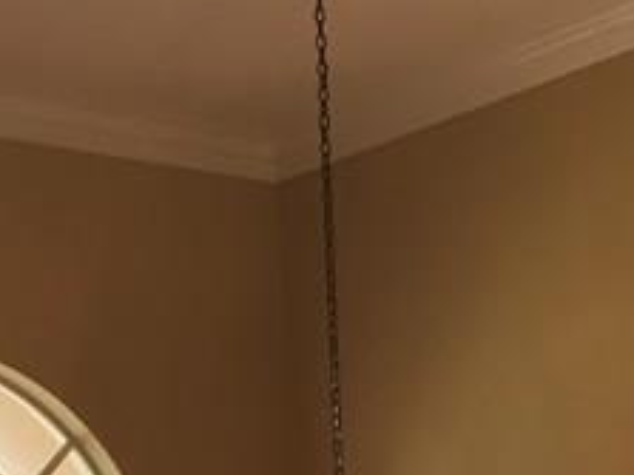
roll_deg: +1.6
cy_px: 839
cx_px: 225
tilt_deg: -1.2
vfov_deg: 10.5
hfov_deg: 14.8
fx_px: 2435
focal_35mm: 133
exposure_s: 1/30
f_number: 2.2
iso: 25
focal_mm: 4.15
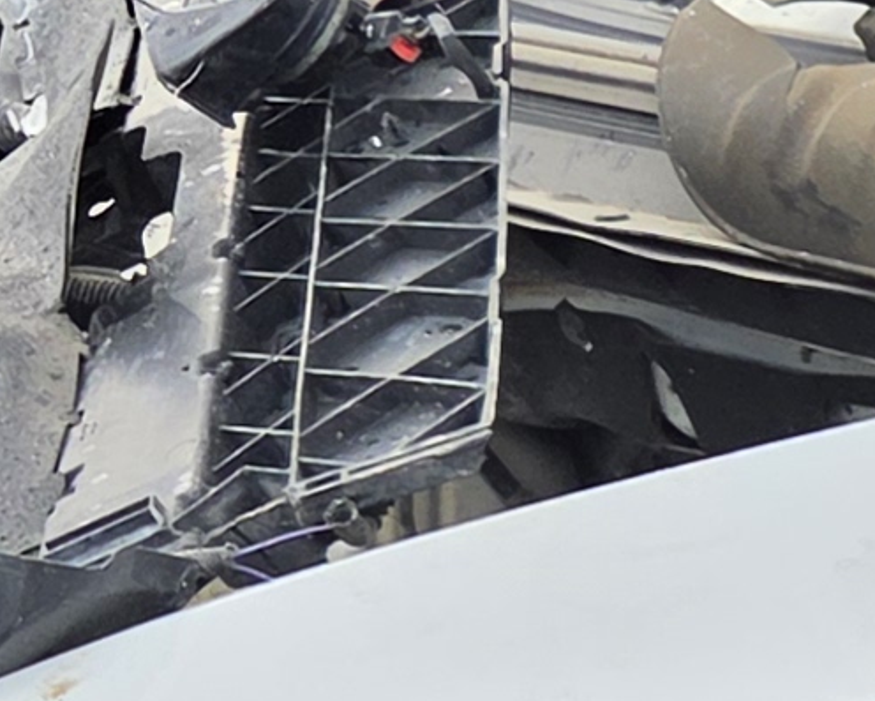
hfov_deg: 9.7
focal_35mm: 181
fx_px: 4688
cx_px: 1909
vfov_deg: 8.4
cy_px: 901
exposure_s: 1/2252
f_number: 1.8
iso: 80
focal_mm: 5.4
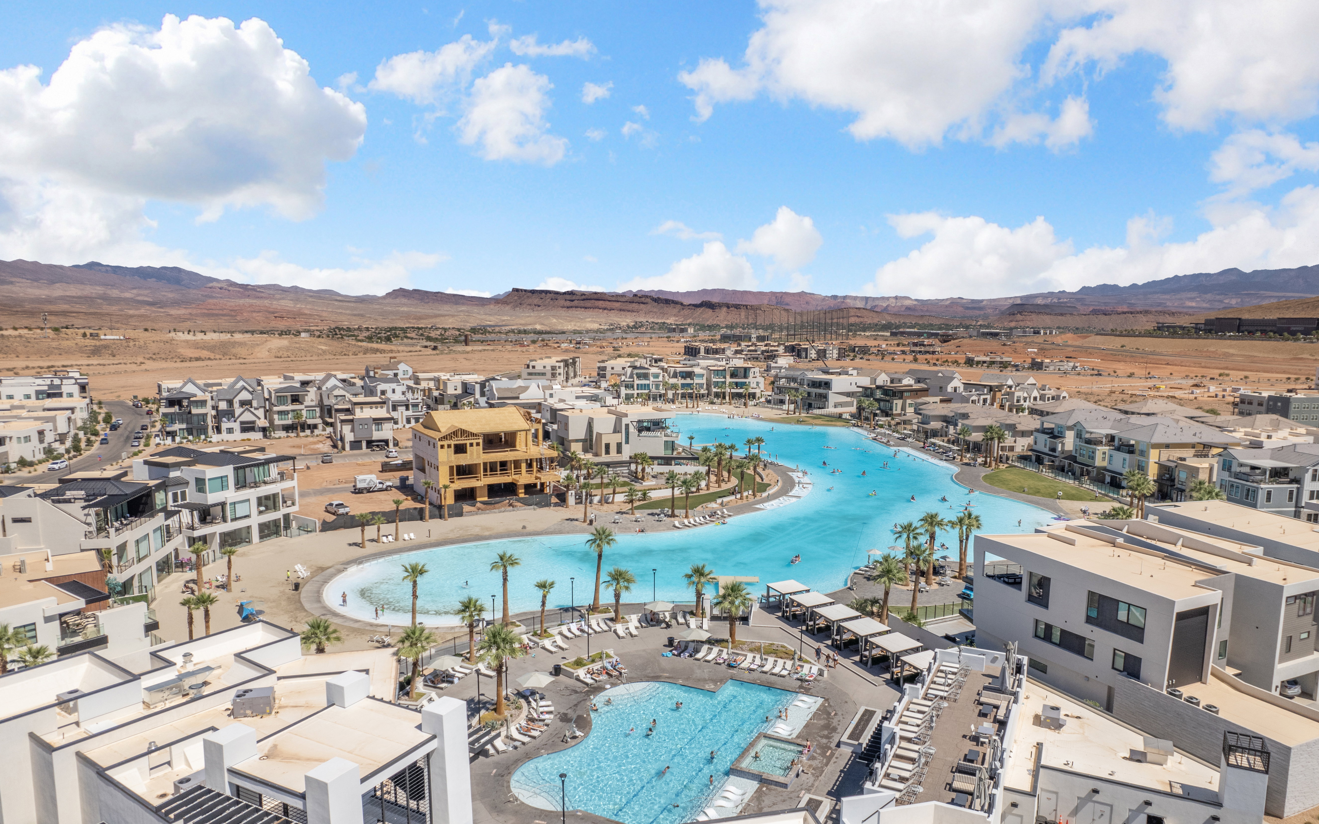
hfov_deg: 77.2
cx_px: 670
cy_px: 437
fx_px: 827
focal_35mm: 23
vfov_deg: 53.0
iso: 110
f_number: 2.8
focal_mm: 8.38
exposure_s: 1/250
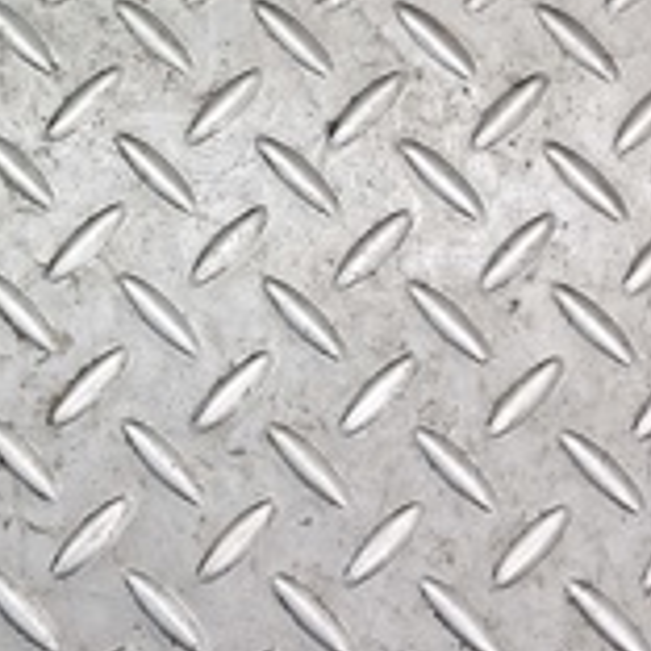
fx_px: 2085
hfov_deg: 16.8
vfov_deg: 17.2
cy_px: -69
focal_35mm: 98
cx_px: -184
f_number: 1.8
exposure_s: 1/50
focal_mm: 4
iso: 100
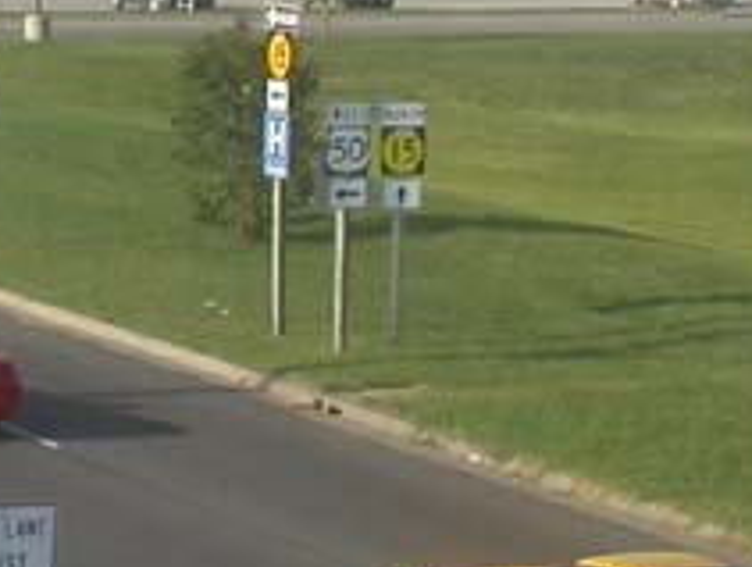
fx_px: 4004
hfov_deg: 10.3
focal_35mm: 184
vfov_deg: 8.0
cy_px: -36
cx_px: -399
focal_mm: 7.85
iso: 100
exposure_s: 1/308
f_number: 6.7
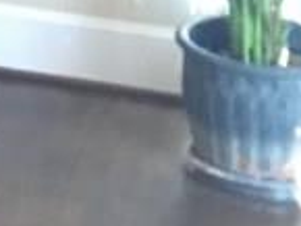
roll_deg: +0.1
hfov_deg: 8.5
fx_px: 1784
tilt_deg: -7.9
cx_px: -494
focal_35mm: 205
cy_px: -317
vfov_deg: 6.9
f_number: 2.2
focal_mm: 4.15
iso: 200
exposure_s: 1/30
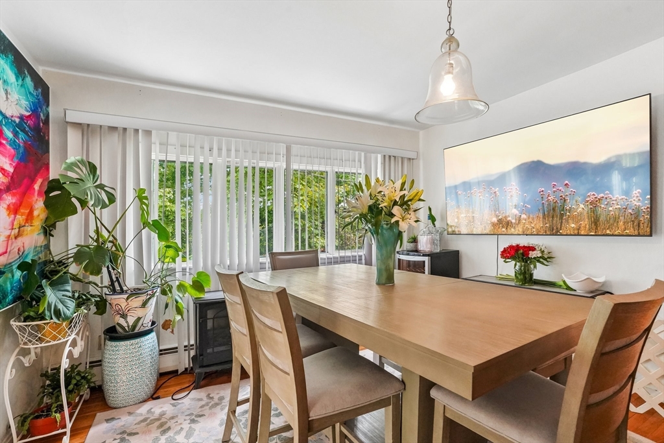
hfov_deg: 96.7
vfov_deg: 73.8
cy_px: 222
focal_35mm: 16
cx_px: 332
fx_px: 295
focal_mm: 16
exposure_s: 1/30
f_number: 9
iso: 640
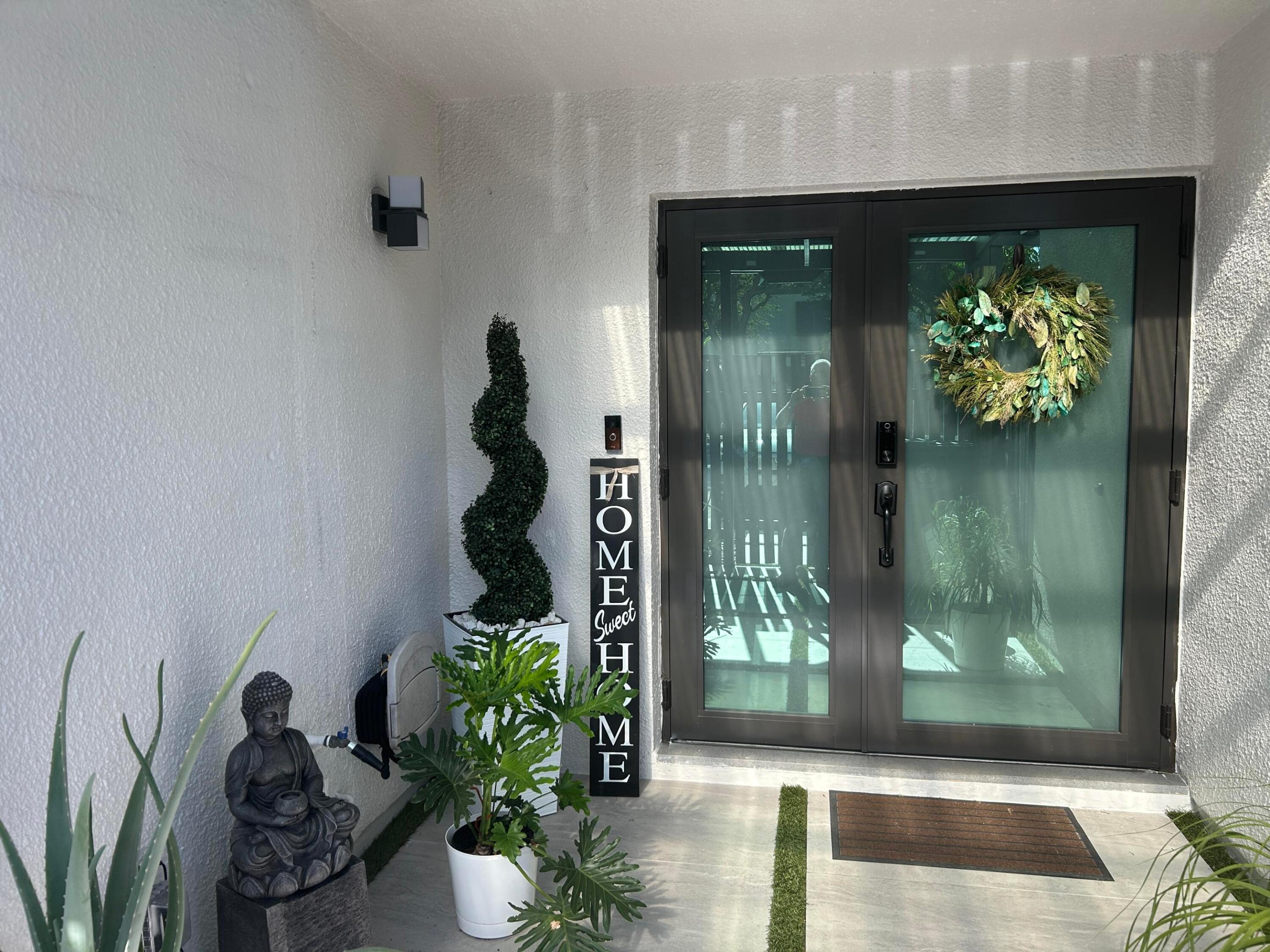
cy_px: 476
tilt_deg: -5.4
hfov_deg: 67.3
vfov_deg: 53.1
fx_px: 954
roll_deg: +0.6
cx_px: 635
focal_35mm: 26
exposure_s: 1/705
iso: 50
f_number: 1.5
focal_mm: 5.7
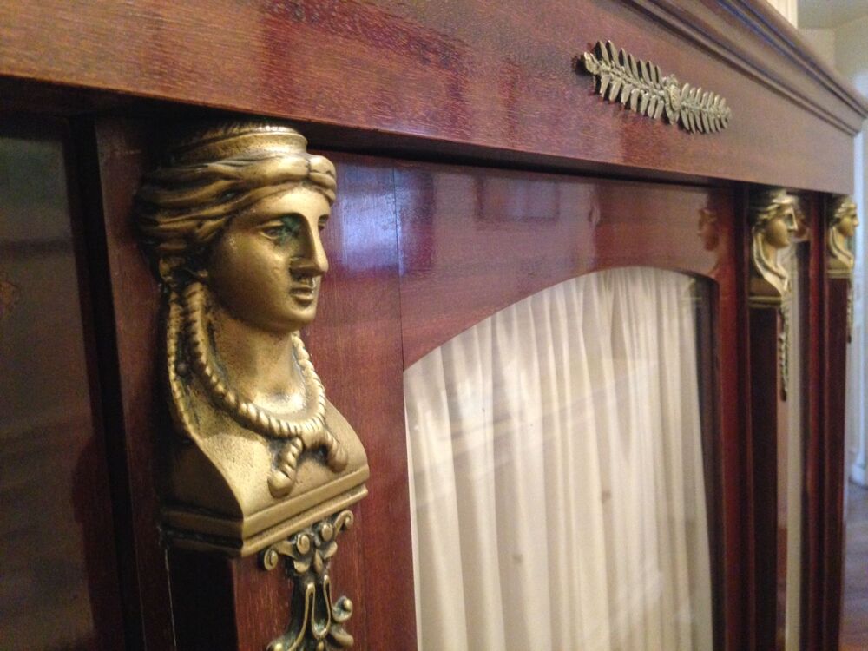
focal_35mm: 33
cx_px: 434
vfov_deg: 42.9
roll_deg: +3.1
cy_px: 326
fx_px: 827
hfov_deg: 55.4
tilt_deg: -5.7
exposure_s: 1/15
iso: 400
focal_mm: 4.12
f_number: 2.4
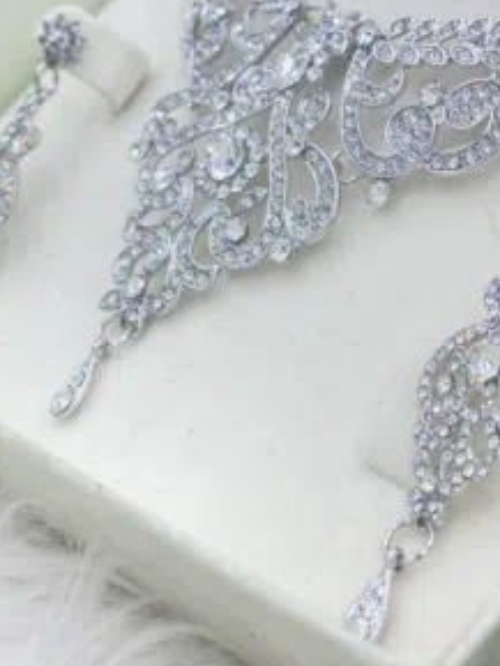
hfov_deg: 20.5
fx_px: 1386
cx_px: 263
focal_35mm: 72
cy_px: 217
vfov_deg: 26.9
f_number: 2
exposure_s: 1/100
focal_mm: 6
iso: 160
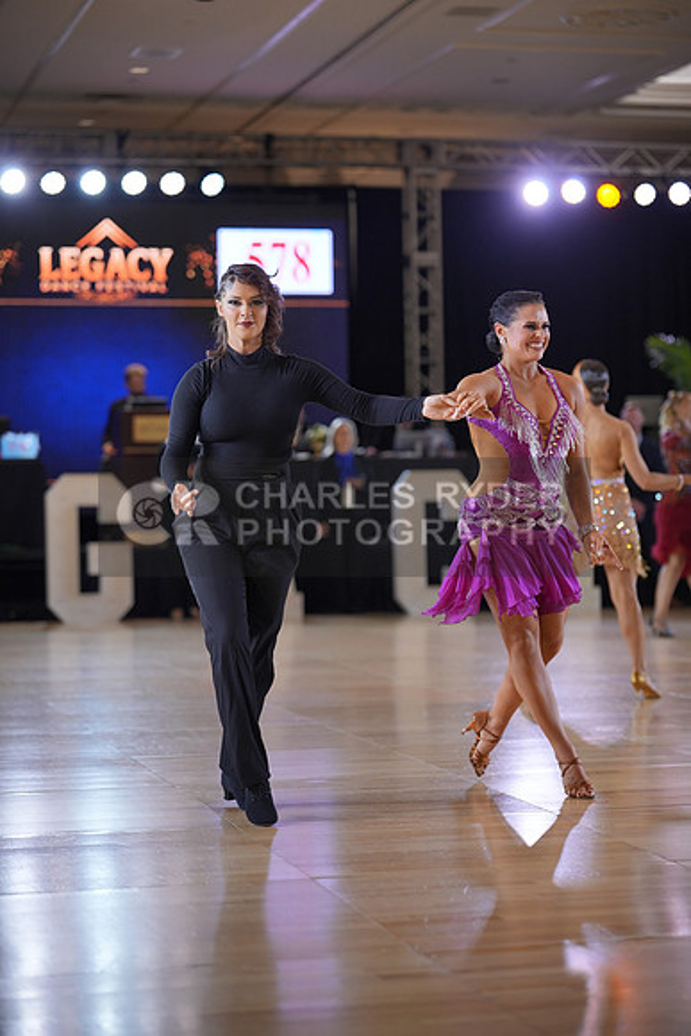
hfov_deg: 17.3
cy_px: 518
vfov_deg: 25.7
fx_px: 2273
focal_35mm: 79
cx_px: 346
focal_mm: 79
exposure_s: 1/500
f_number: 2
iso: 640
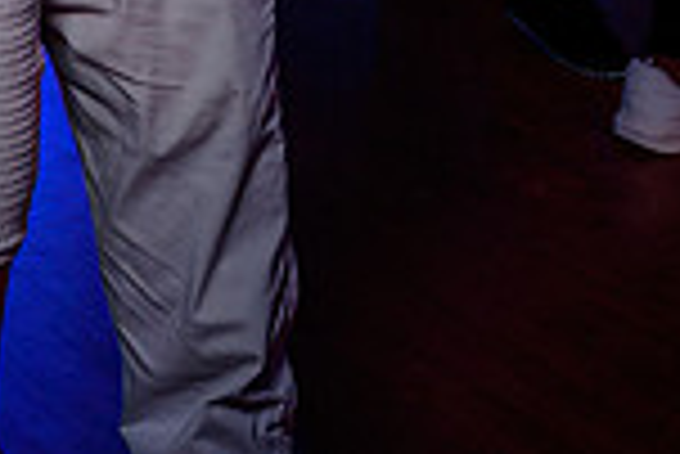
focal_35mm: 117
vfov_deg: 10.2
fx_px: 2212
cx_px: -191
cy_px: -642
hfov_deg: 16.6
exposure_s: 1/50
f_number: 3.2
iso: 800
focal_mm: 24
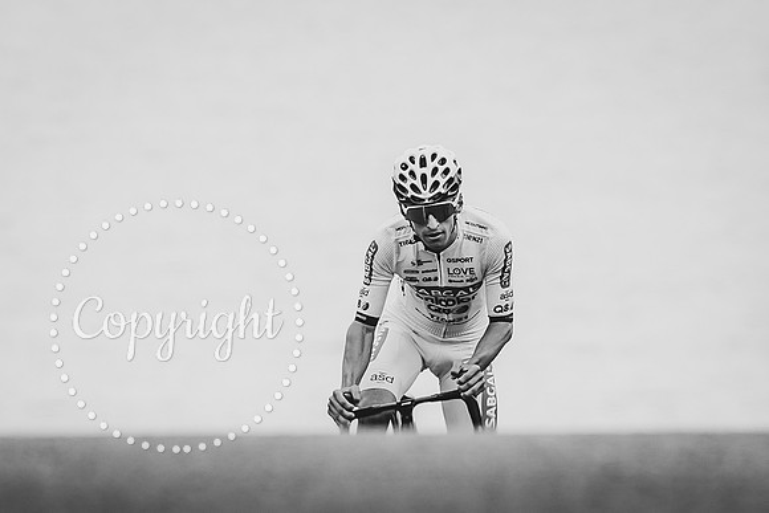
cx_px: 492
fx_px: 15674
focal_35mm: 734
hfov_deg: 2.8
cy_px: 262
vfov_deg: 1.9
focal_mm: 200
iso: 320
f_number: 3.5
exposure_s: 1/1000
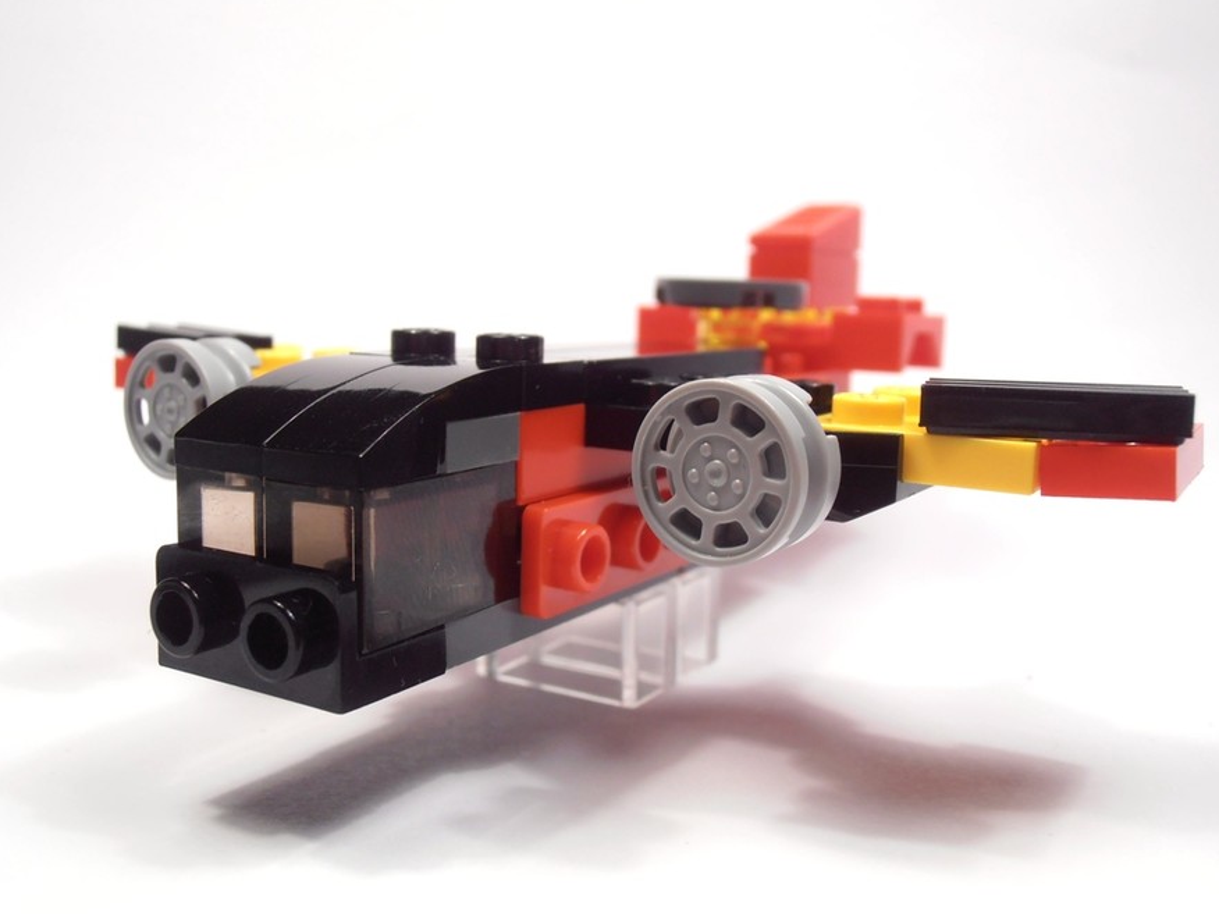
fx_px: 1338
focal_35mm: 38
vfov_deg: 37.7
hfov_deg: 49.0
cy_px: 451
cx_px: 625
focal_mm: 6.61
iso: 80
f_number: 3.9
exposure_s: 1/50
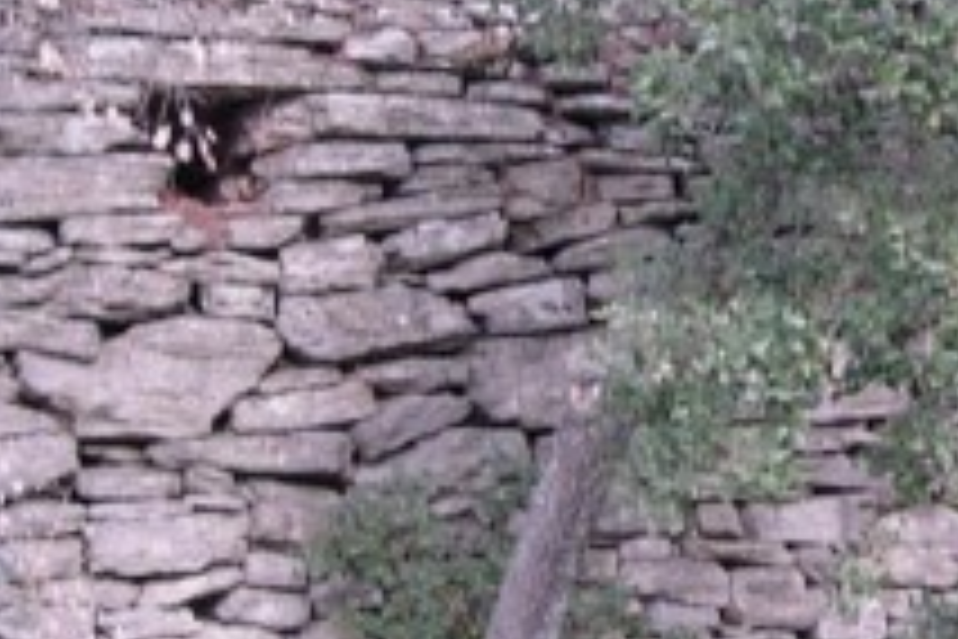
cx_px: 859
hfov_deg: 17.0
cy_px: 297
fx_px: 3166
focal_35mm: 119
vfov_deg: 11.5
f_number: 2.8
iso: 64
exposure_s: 1/55.3
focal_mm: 7.8
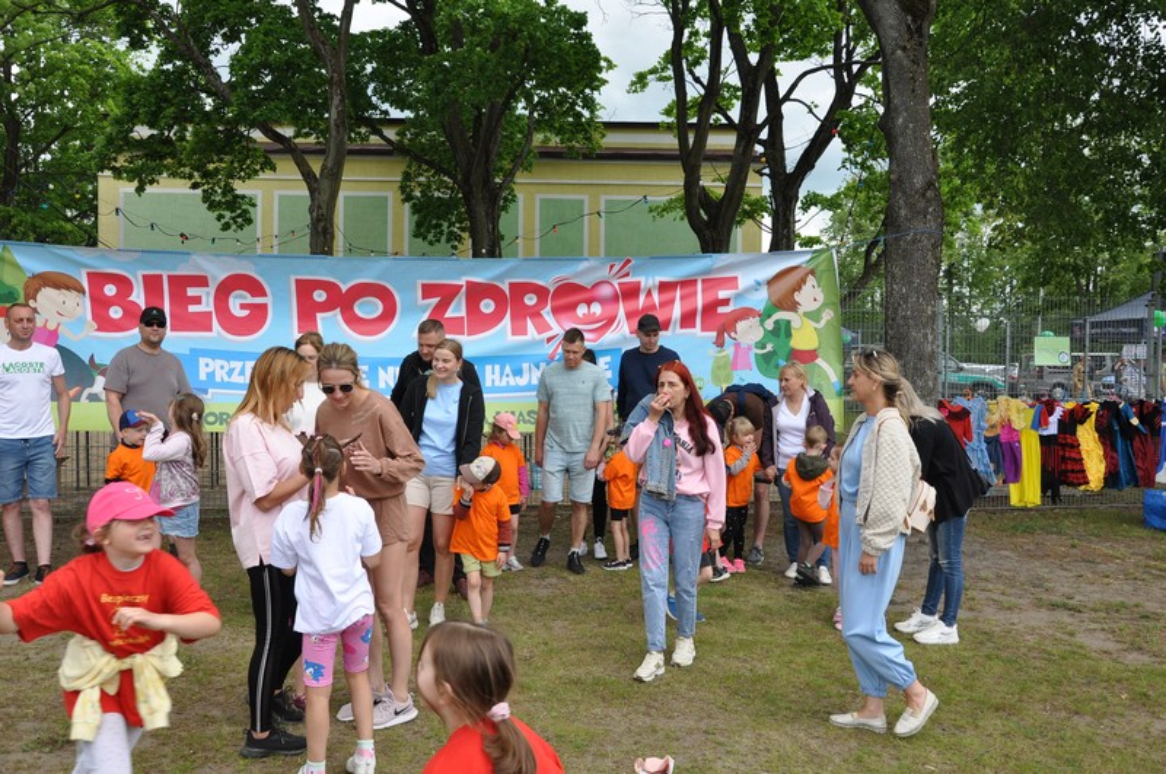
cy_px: 387
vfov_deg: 39.9
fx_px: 1067
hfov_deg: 57.3
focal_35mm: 33
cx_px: 583
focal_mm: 22
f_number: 7.1
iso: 200
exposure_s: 1/200
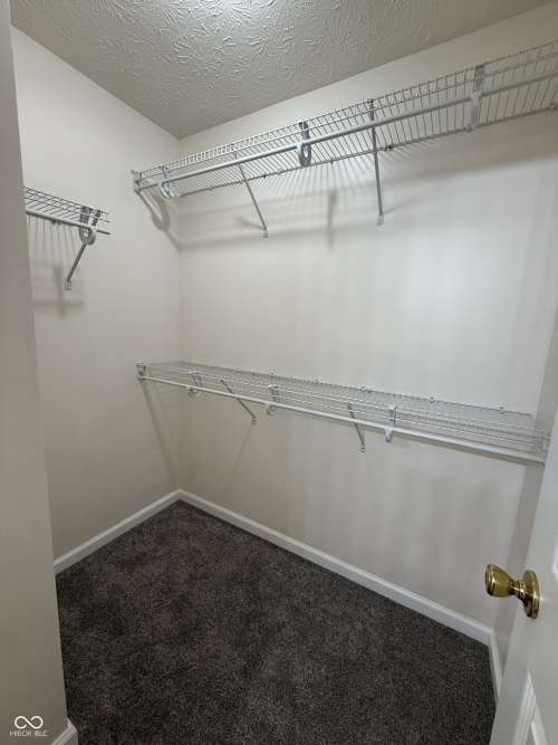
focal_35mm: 14
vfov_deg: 102.1
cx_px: 279
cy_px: 372
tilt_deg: -8.5
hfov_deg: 85.7
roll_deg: -2.8
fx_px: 301
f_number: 2.2
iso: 160
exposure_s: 1/120
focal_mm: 2.22
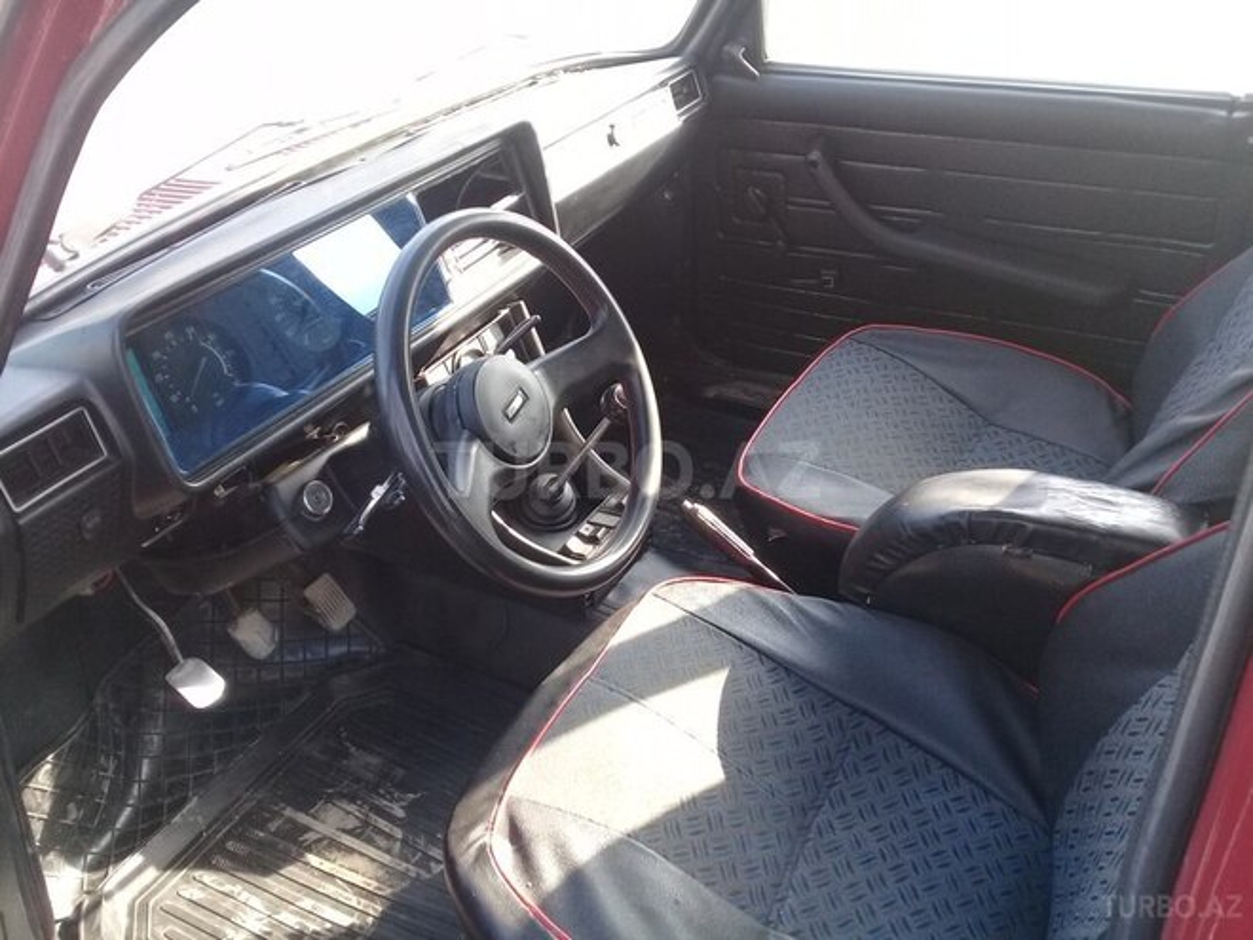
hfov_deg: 58.4
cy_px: 470
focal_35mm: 31
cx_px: 626
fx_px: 1122
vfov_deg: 45.4
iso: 64
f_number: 2.2
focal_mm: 3.3
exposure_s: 1/60
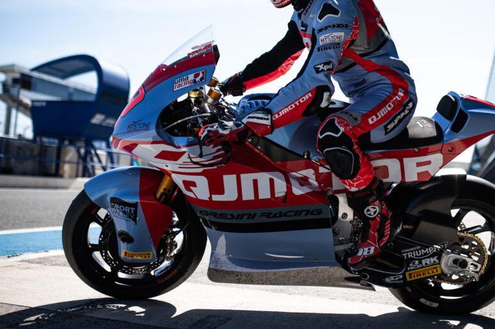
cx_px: 292
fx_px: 632
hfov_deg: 42.6
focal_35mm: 46
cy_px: 118
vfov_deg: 29.1
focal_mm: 35
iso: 50
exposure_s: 1/4000
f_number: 2
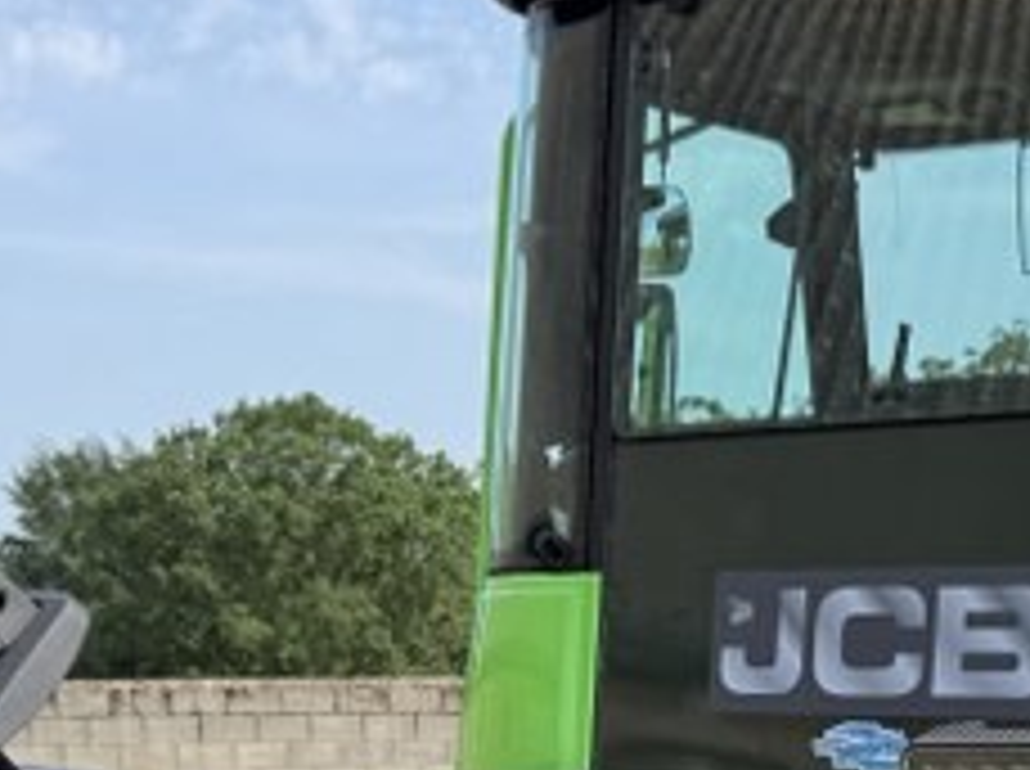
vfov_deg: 16.7
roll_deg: +0.7
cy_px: 950
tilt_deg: -6.1
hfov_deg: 22.9
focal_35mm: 84
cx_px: 859
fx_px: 2495
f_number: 1.78
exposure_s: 1/2053
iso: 80
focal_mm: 6.76
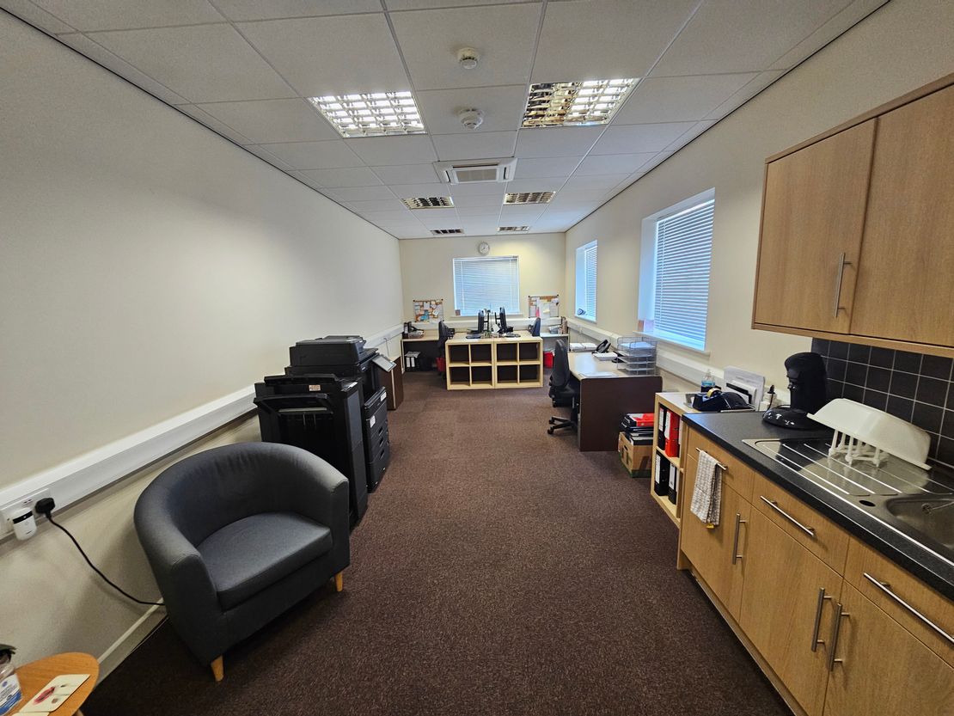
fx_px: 358
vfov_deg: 89.9
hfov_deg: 106.2
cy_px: 358
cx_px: 477
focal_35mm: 13
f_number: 2.2
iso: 320
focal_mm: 2.2
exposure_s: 1/50
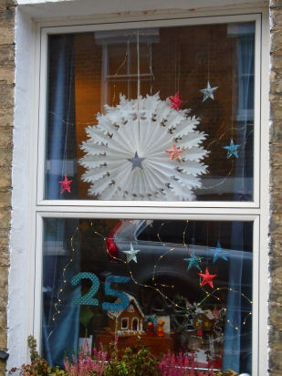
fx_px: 630
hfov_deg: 25.2
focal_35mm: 58
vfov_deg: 33.2
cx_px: 141
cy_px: 188
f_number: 4.9
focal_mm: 10.2
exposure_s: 1/100
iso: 400
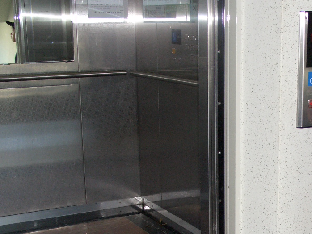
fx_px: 595
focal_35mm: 66
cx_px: 250
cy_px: 213
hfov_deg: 28.7
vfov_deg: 21.7
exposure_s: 1/60
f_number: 2.9
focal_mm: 7.8
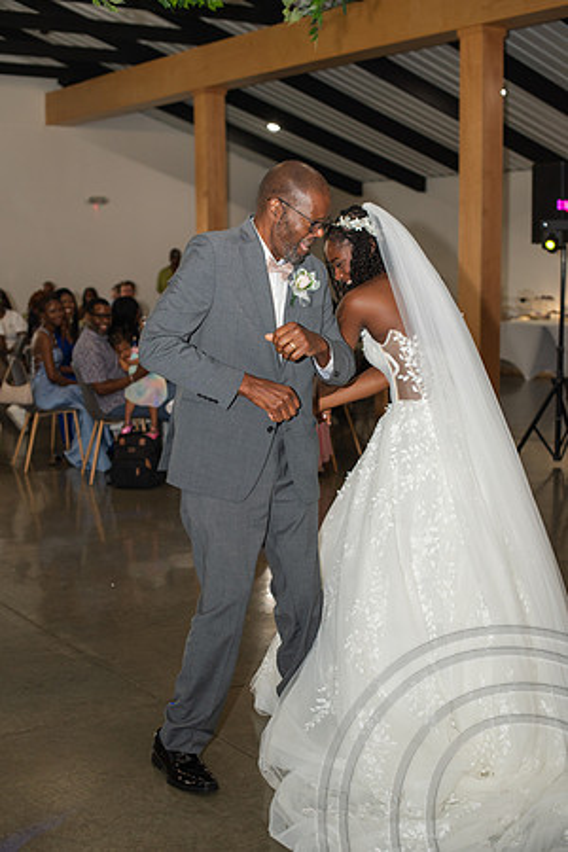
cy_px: 426
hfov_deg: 27.0
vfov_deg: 39.6
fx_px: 1183
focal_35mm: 50
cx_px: 284
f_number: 3.2
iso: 800
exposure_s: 1/200
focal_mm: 50
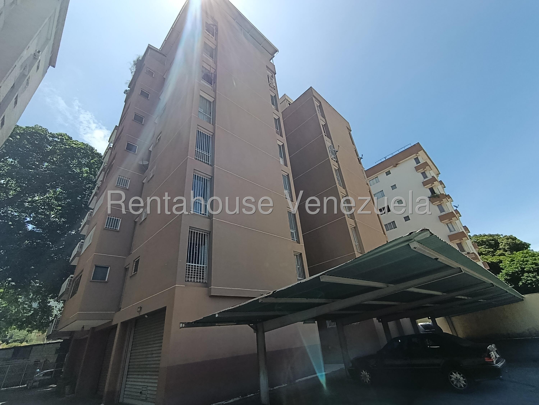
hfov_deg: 98.2
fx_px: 234
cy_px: 202
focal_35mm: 15
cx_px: 270
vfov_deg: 81.7
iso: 51
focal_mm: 1.65
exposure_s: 1/1012
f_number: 2.2
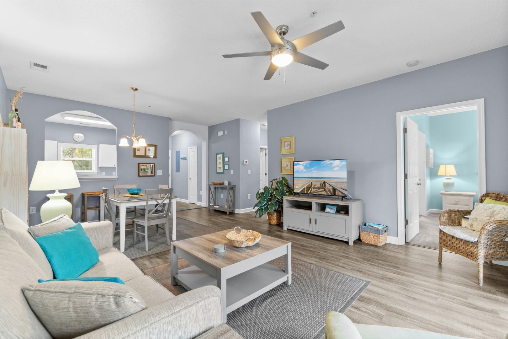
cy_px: 170
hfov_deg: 100.4
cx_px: 254
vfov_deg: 77.3
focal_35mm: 15
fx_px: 212
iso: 100
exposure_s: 1/2
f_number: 4.5
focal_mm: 10
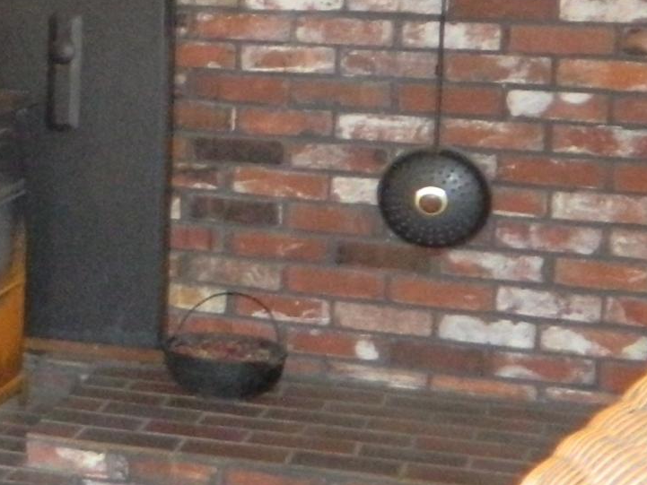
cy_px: 99
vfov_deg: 14.2
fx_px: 1944
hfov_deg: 16.5
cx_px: -439
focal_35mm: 104
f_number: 3.1
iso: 450
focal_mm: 4.5
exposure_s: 1/30
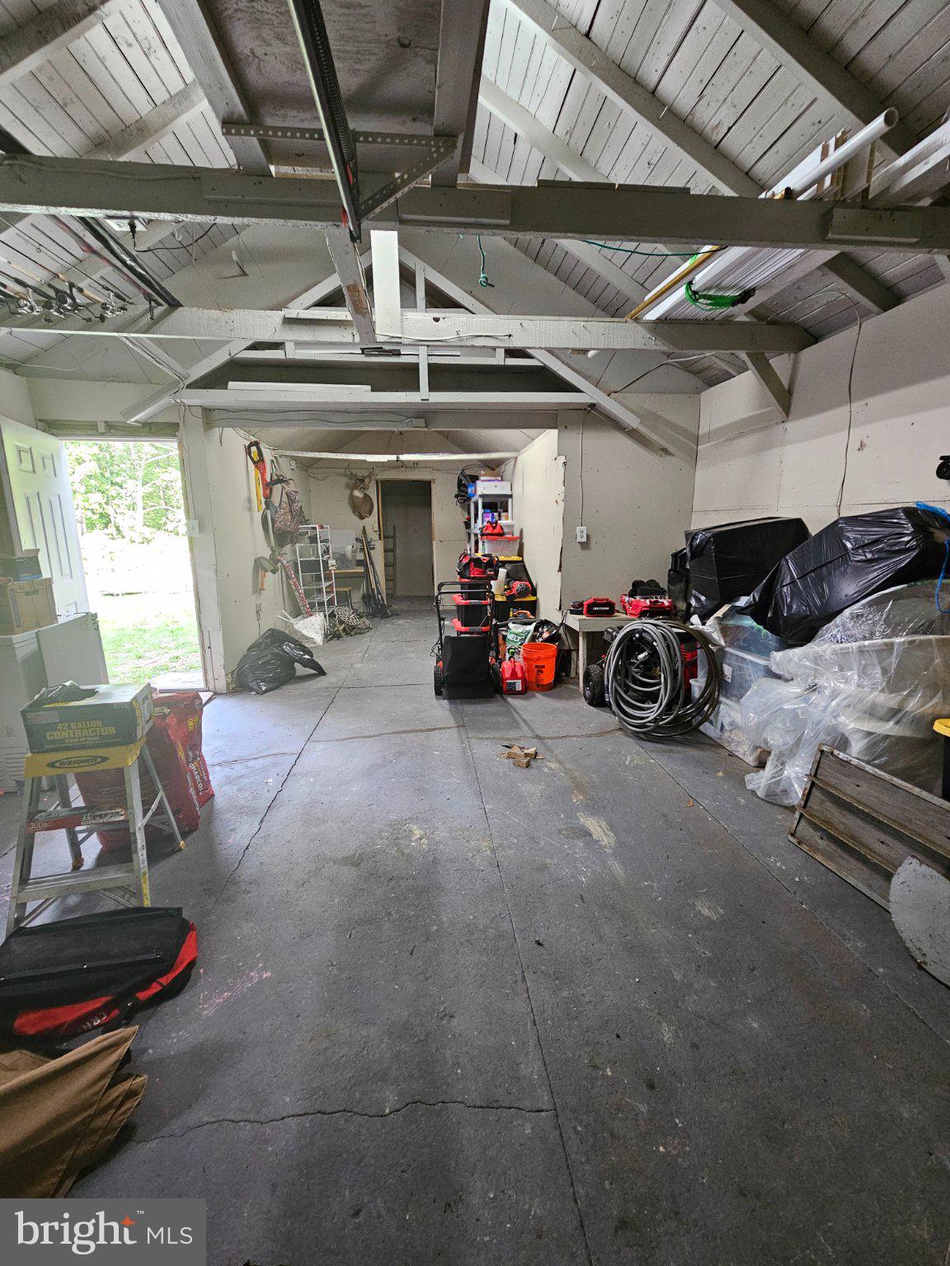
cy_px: 633
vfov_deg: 106.2
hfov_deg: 89.9
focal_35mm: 13
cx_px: 475
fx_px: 476
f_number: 2.2
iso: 400
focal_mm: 2.2
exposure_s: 1/30
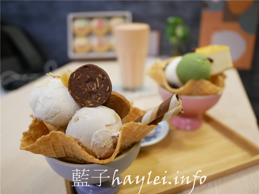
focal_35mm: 30
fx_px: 224
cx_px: 130
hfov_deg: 60.0
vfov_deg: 46.8
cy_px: 97
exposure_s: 1/60
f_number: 1.7
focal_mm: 15
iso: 800
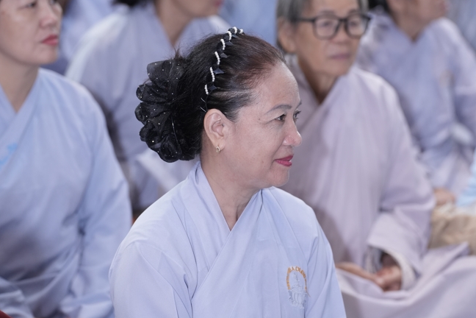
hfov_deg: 13.8
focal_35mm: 149
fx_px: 1970
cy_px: 187
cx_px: 238
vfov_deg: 9.2
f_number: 2.8
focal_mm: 99
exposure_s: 1/125
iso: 1250
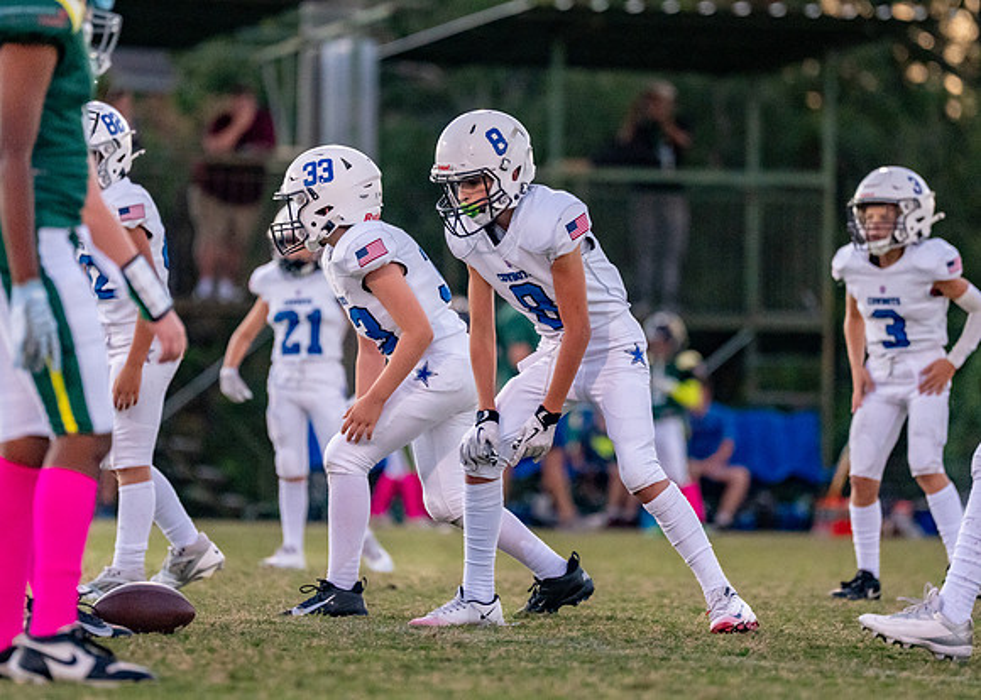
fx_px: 8349
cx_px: 519
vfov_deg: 4.8
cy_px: 299
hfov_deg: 6.7
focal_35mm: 300
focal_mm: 200
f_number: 2.8
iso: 4000
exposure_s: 1/1600
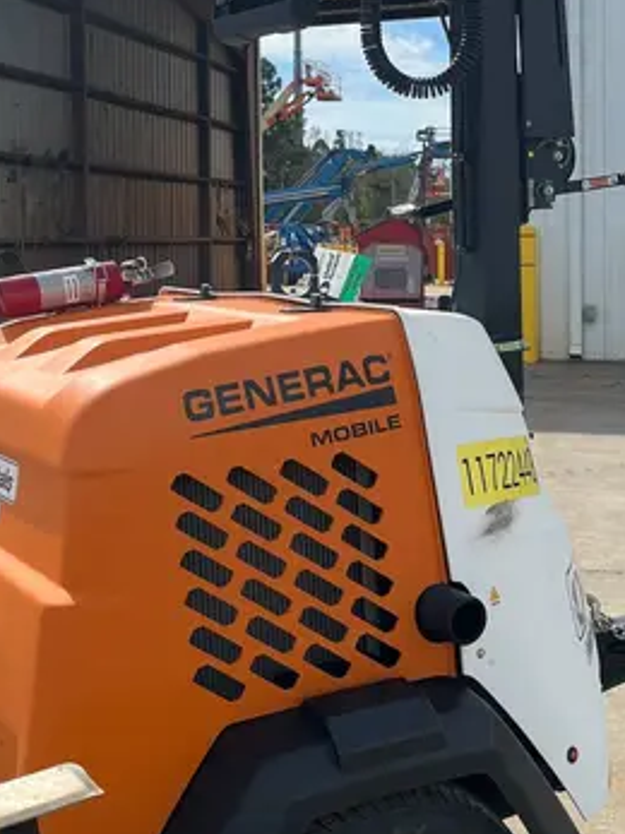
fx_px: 1325
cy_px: 270
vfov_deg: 34.6
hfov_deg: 26.4
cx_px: 214
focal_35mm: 55
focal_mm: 5.1
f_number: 1.6
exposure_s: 1/3413
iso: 50
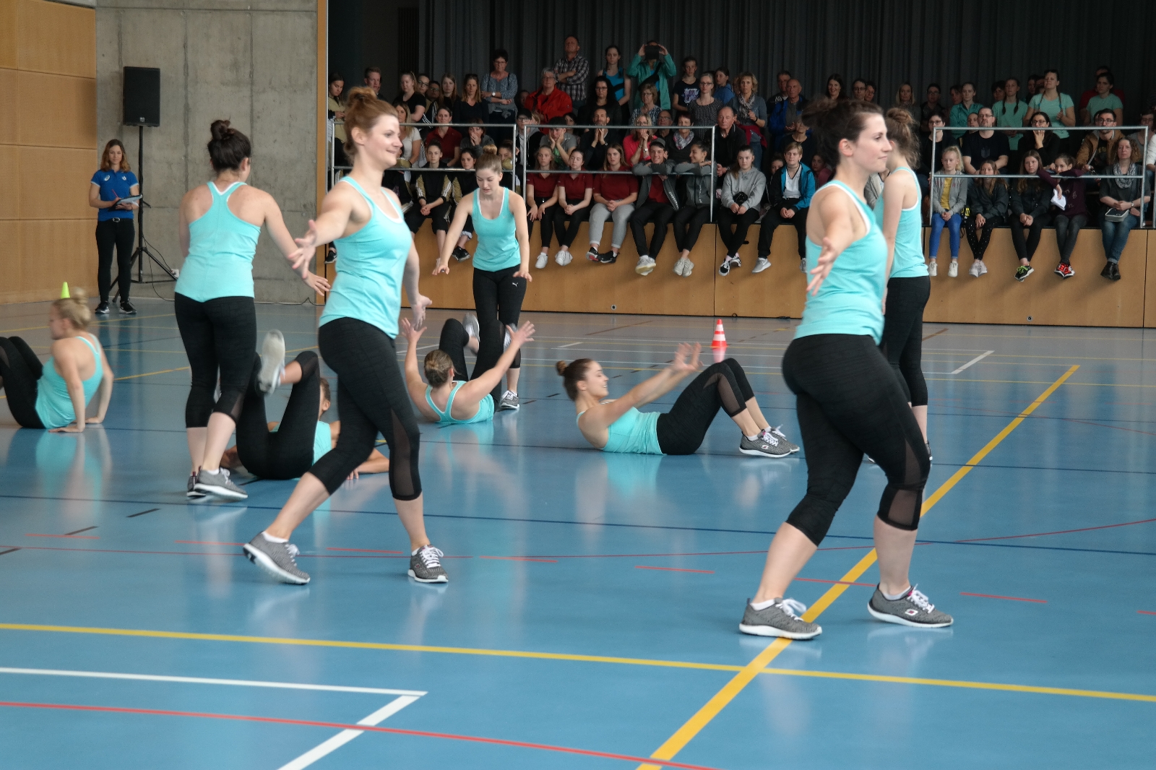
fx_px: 2697
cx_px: 578
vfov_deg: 16.3
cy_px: 385
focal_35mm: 84
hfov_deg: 24.2
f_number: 5.6
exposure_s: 1/80
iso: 400
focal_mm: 55
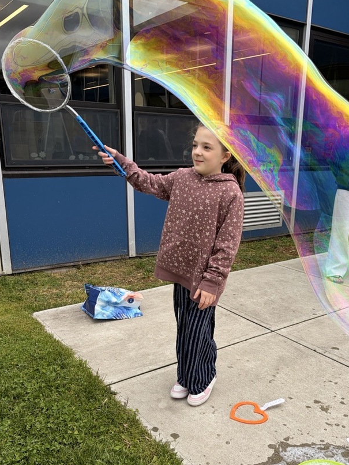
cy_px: 279
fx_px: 444
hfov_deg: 42.7
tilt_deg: -16.2
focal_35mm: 33
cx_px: 213
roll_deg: -1.4
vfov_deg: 55.0
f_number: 1.6
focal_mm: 5.96
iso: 50
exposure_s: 1/1484
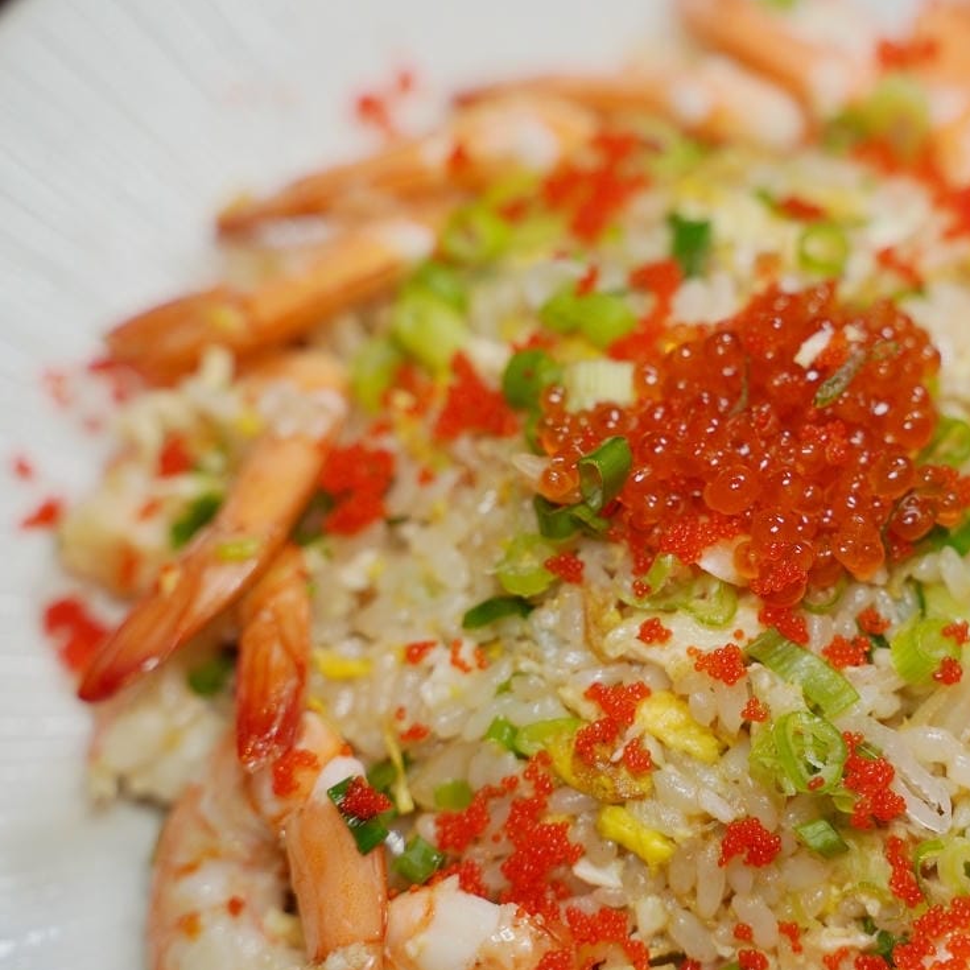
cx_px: 697
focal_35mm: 104
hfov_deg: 16.7
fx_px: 3297
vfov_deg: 16.7
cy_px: 461
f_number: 4
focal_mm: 75
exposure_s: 1/80
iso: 100
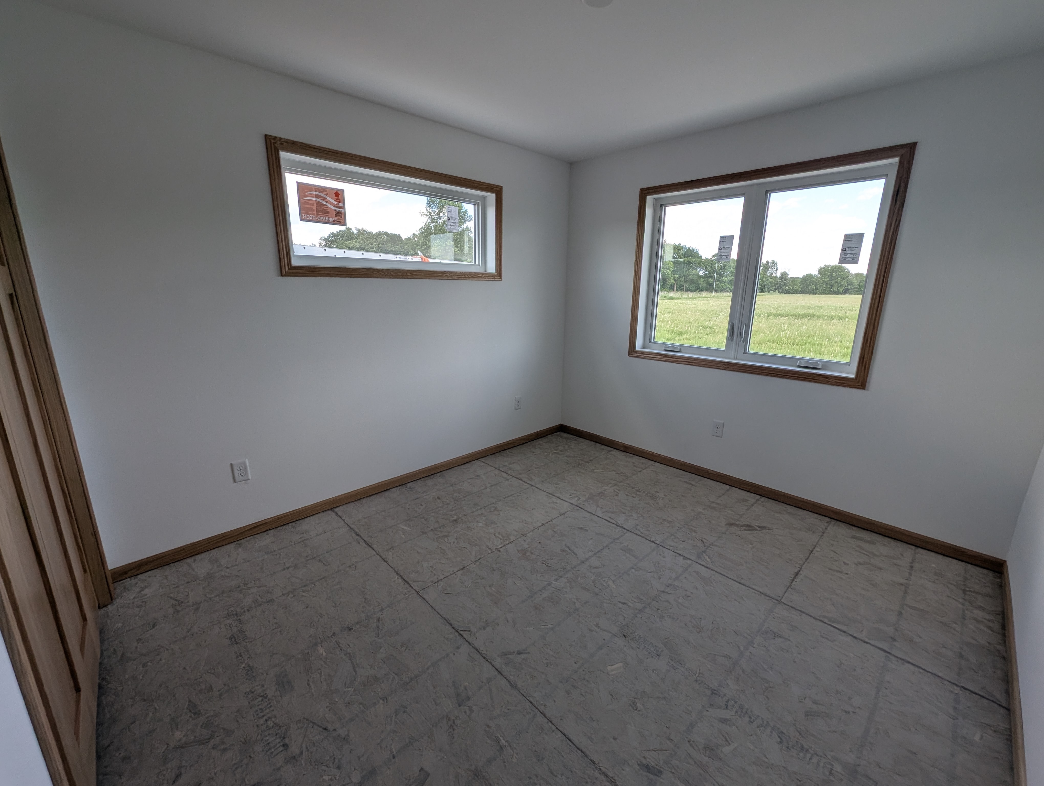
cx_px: 522
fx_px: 393
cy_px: 393
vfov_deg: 90.1
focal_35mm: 13
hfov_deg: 106.1
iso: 53
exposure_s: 1/270
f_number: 2.2
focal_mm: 1.95
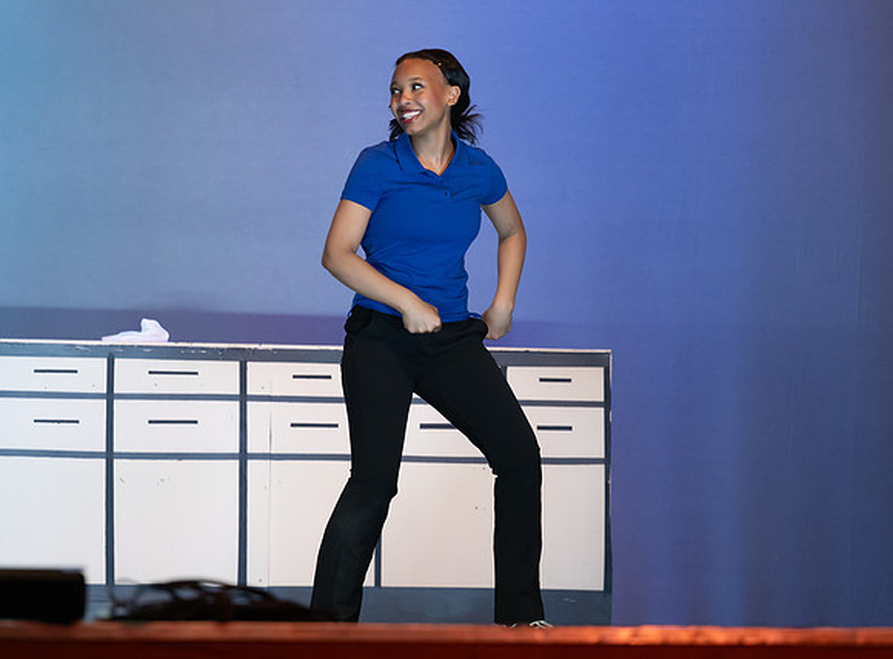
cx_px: 441
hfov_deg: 14.5
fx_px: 3522
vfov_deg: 10.7
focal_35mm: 137
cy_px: 295
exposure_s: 1/400
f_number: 2.8
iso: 2500
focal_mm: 96
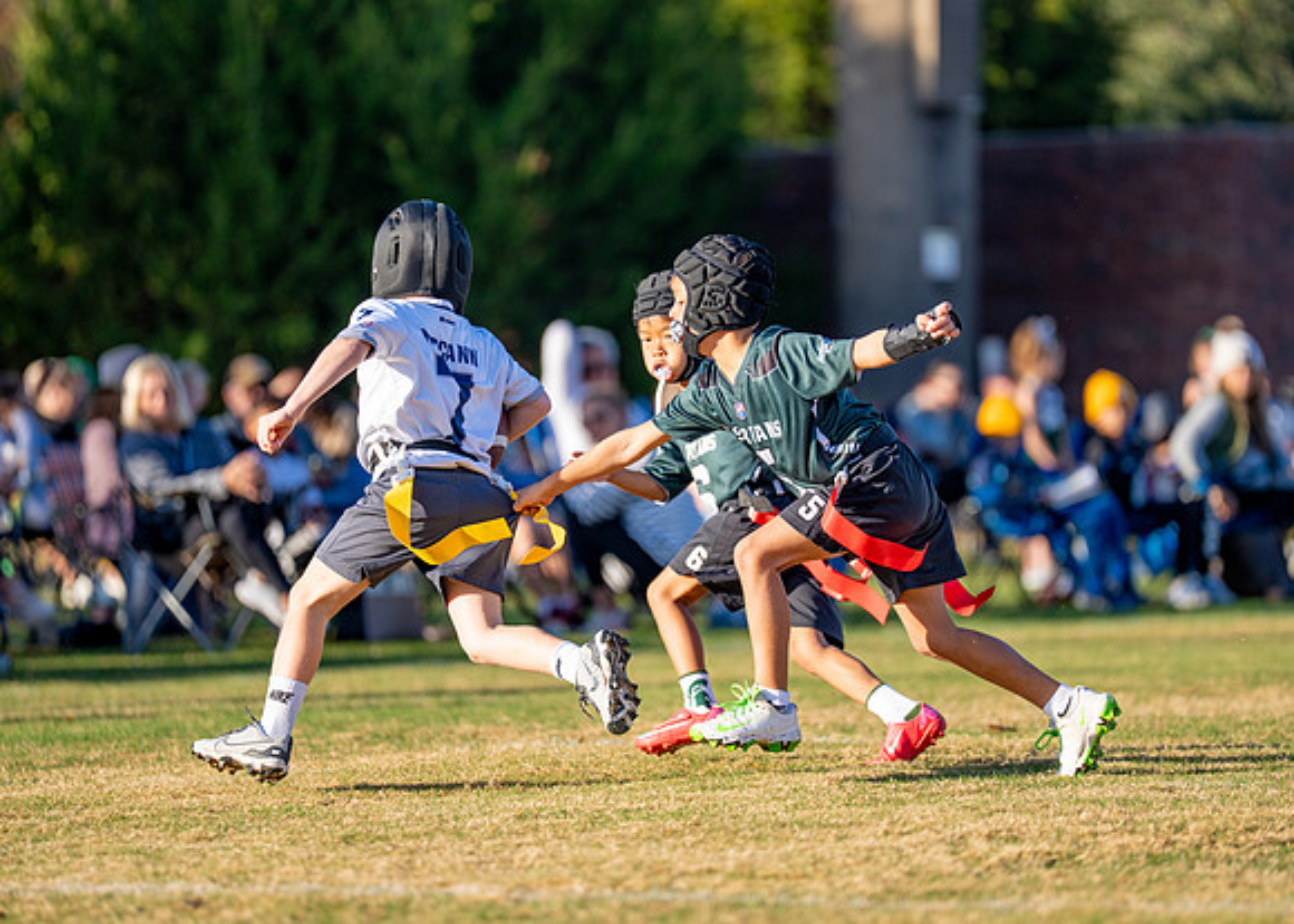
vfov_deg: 6.3
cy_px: 452
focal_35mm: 227
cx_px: 718
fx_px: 8329
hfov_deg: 8.9
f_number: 2.8
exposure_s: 1/3200
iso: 200
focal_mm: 200
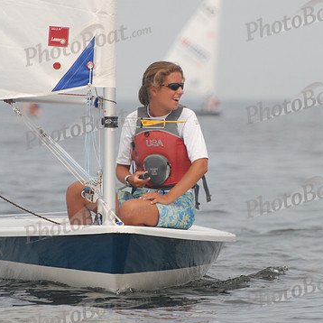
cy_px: 161
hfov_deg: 2.8
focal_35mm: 621
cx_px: 198
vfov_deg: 2.8
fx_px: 6556
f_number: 7.1
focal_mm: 300
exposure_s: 1/500
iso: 250
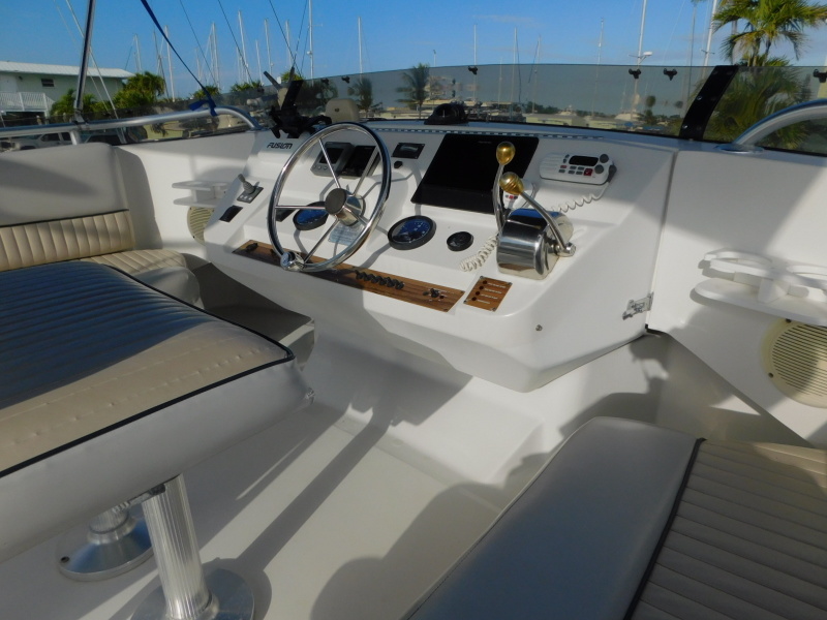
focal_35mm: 23
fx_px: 549
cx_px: 414
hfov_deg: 73.9
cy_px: 310
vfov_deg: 58.9
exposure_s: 1/1000
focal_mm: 4
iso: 125
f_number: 6
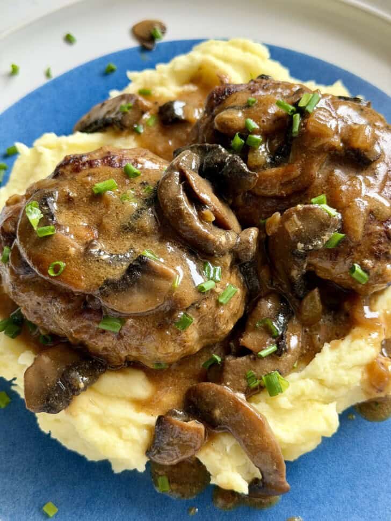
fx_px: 723
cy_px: 260
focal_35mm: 48
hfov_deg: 30.3
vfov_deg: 39.7
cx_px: 196
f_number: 1.8
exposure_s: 1/66
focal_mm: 6.8
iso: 100
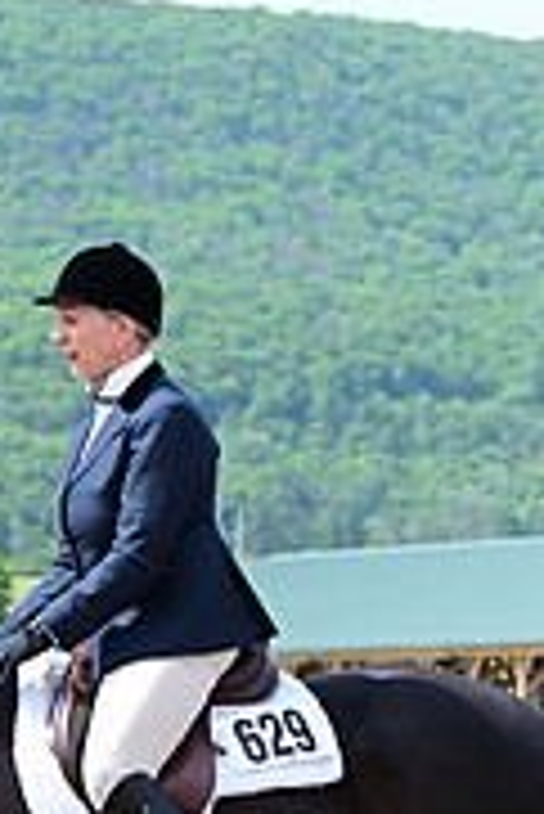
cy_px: 861
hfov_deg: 4.9
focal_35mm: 275
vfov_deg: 7.4
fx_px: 6221
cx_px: 1272
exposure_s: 1/1600
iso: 800
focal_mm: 86
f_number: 6.3
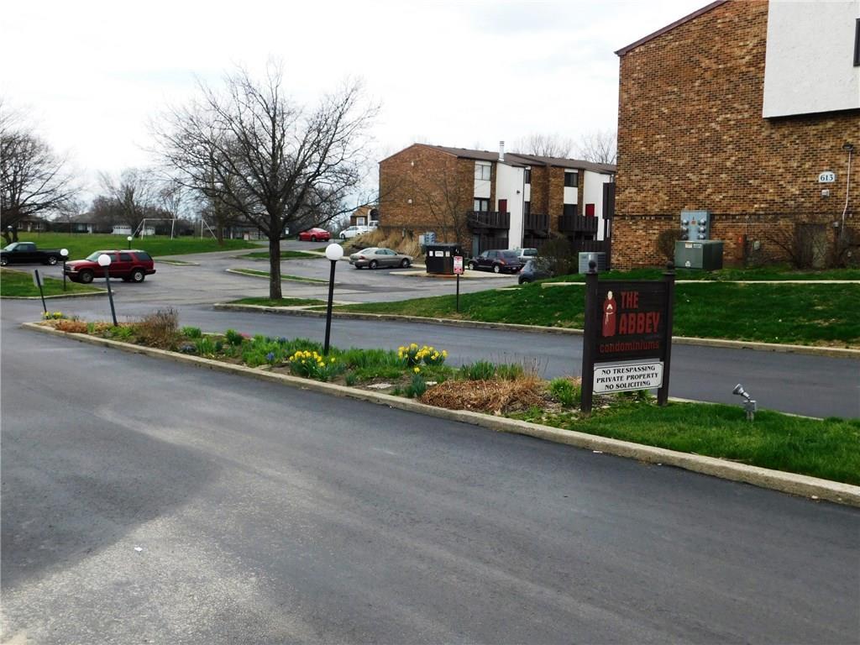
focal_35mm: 36
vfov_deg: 39.7
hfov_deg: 51.4
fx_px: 894
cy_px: 322
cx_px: 430
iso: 125
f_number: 3.5
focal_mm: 6.3
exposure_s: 1/1000
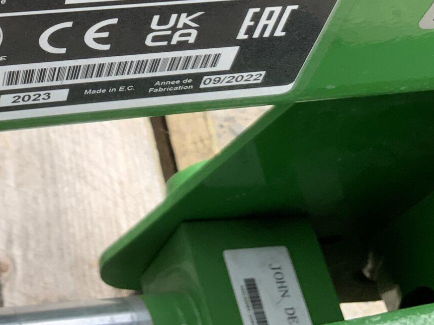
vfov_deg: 16.2
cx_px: 119
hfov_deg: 22.6
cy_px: -106
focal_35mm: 86
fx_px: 1078
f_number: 1.8
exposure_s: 1/478
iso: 16
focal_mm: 3
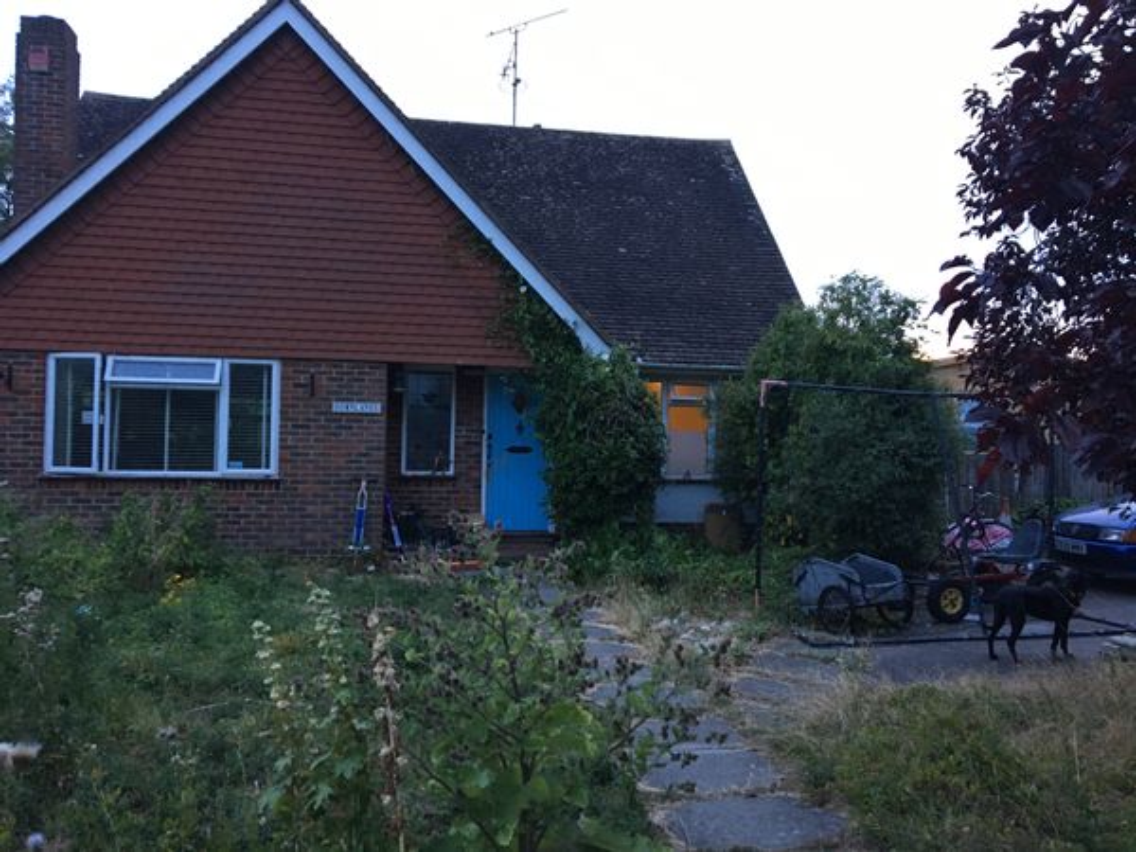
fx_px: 952
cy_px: 426
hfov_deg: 61.7
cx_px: 568
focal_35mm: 29
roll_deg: -0.6
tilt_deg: +1.7
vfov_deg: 48.2
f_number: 2.2
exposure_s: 1/33
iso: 160
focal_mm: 4.15
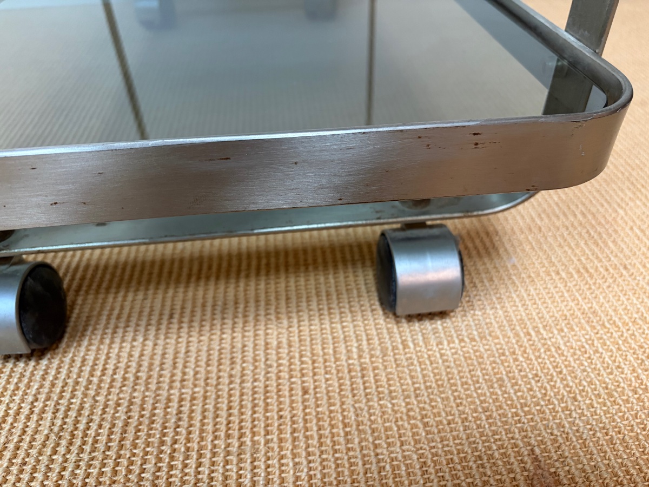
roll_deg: +4.0
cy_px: 244
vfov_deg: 53.1
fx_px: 487
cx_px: 324
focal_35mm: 26
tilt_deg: -38.7
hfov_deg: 67.3
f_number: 1.6
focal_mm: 5.96
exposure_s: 1/50
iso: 250
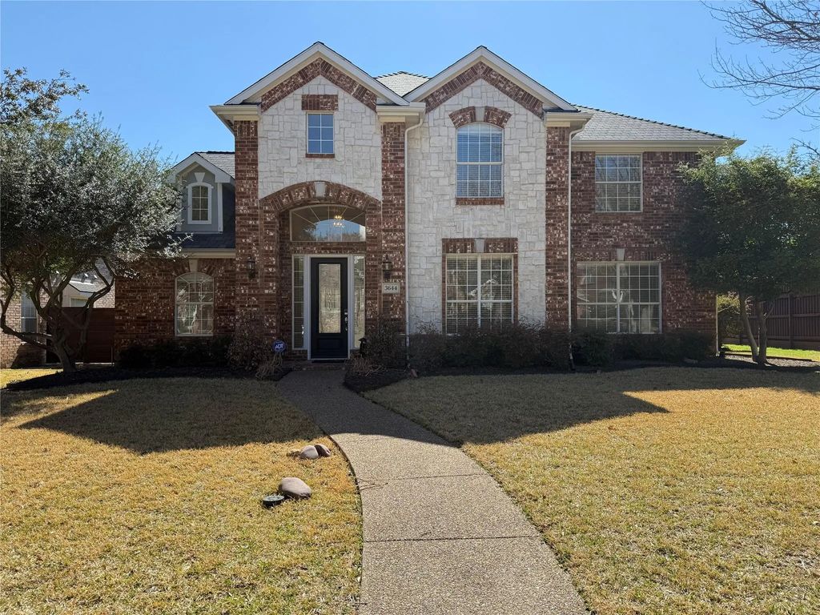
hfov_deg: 71.6
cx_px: 410
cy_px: 308
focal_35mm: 24
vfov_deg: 56.8
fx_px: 569
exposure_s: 1/3021
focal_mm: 6.76
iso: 80
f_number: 1.78
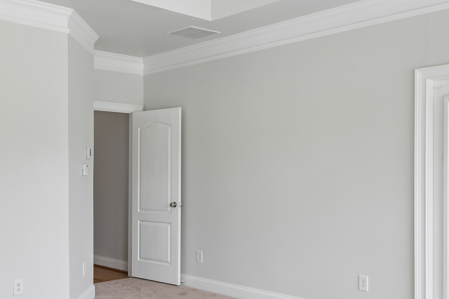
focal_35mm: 43
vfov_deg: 31.1
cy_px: 185
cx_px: 186
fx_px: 536
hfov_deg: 45.3
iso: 64
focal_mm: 15
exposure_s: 1/30
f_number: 8
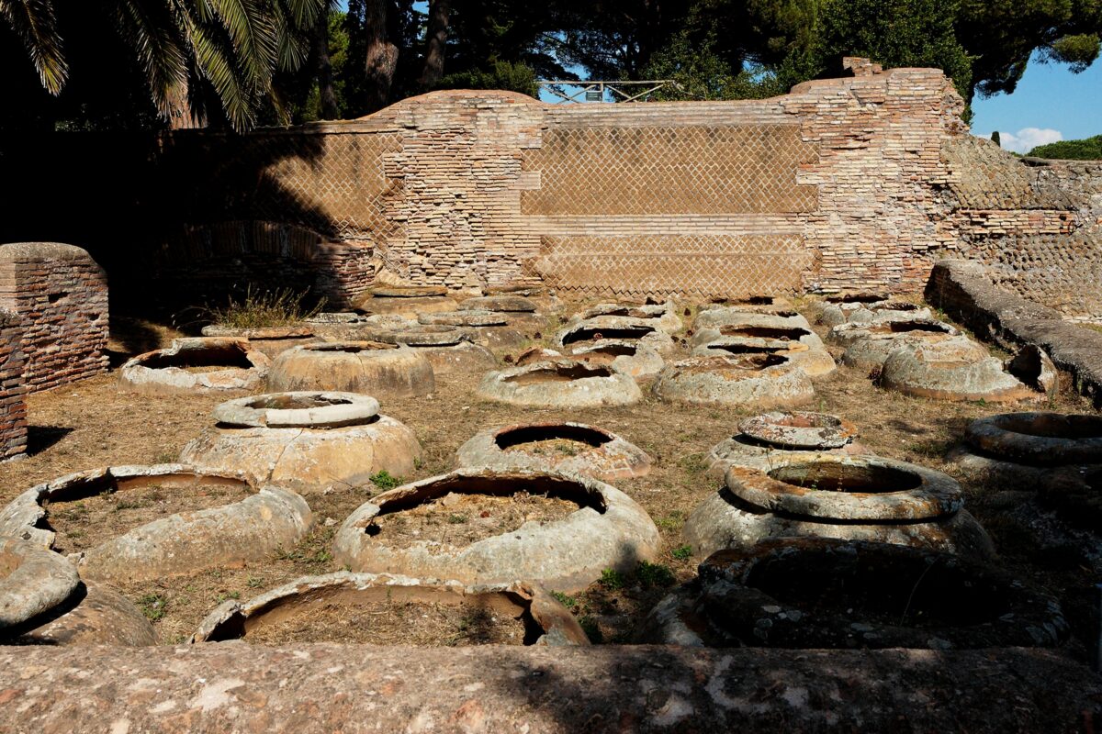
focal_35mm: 36
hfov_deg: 53.1
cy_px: 367
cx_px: 551
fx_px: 1102
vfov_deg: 36.9
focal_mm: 24
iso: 320
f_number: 11
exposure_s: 1/200
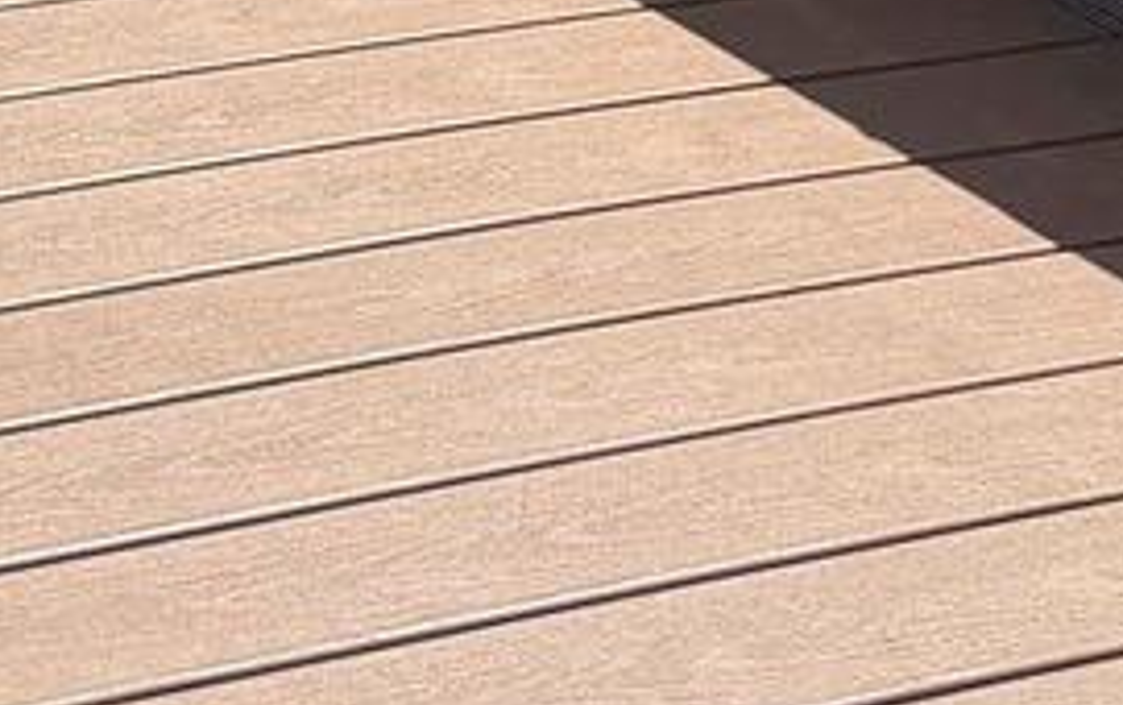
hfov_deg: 12.9
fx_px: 4136
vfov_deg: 8.5
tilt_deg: -7.1
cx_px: -1301
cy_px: -1211
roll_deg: +0.6
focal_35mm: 135
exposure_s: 1/3021
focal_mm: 6.76
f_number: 1.78
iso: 100
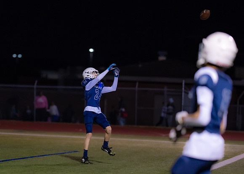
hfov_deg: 8.6
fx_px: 1628
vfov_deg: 6.1
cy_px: 104
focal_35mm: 235
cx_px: 79
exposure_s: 1/1250
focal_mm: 135
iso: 2500
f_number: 1.8
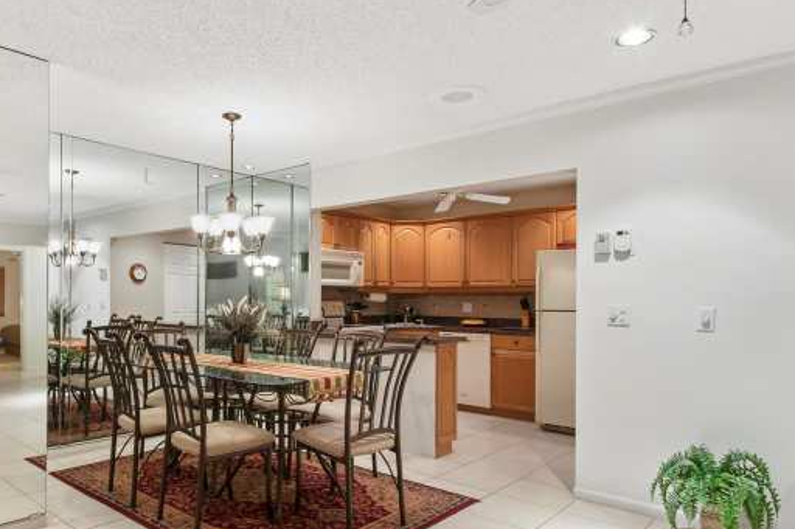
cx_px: 309
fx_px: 552
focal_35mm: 25
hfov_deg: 70.6
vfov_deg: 51.3
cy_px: 271
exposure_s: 1/1.67
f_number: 14
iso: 400
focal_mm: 16
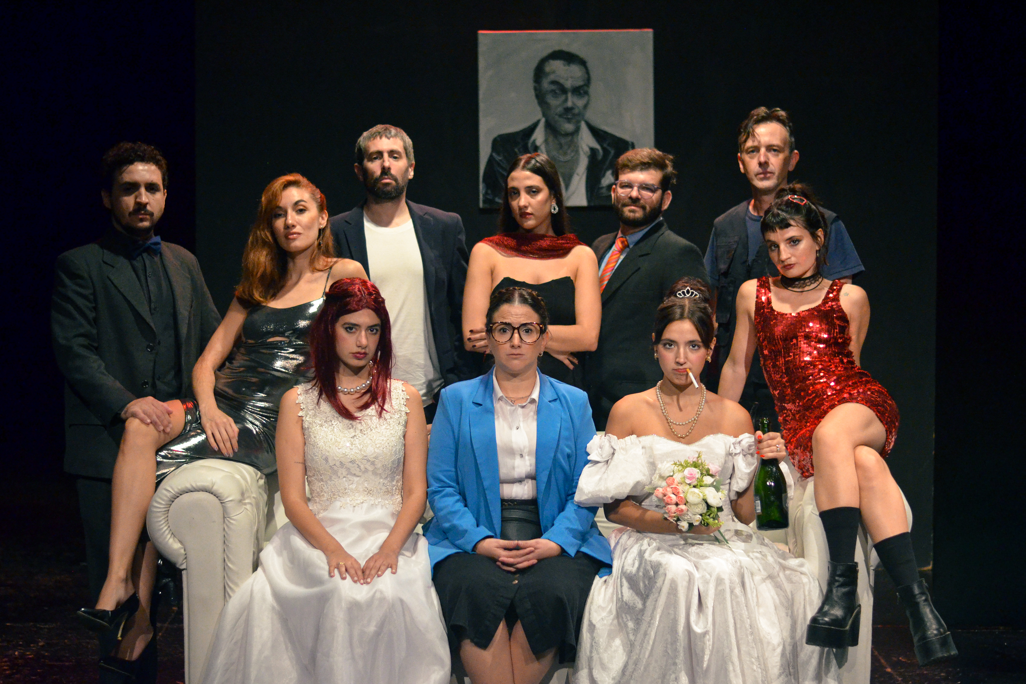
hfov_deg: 27.0
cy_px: 342
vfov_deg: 18.2
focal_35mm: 75
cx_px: 513
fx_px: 2137
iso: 3200
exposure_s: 1/1250
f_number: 1.8
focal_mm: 50
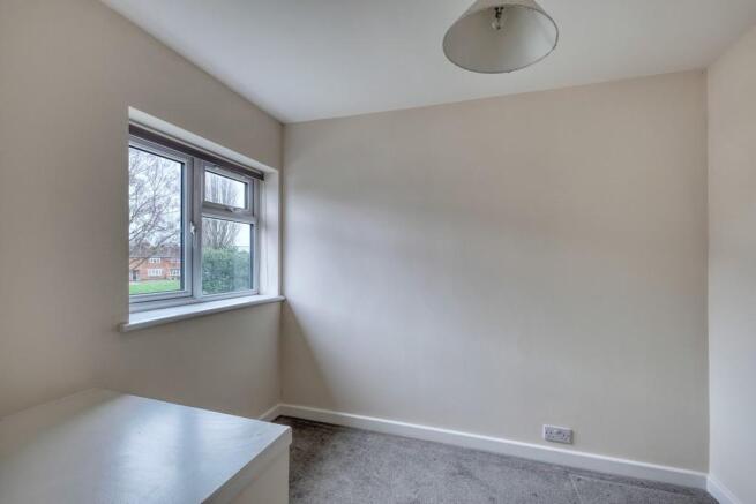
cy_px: 252
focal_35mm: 15
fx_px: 315
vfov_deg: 77.4
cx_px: 378
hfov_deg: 100.4
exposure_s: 1/1.6
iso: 250
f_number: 8
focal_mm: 10
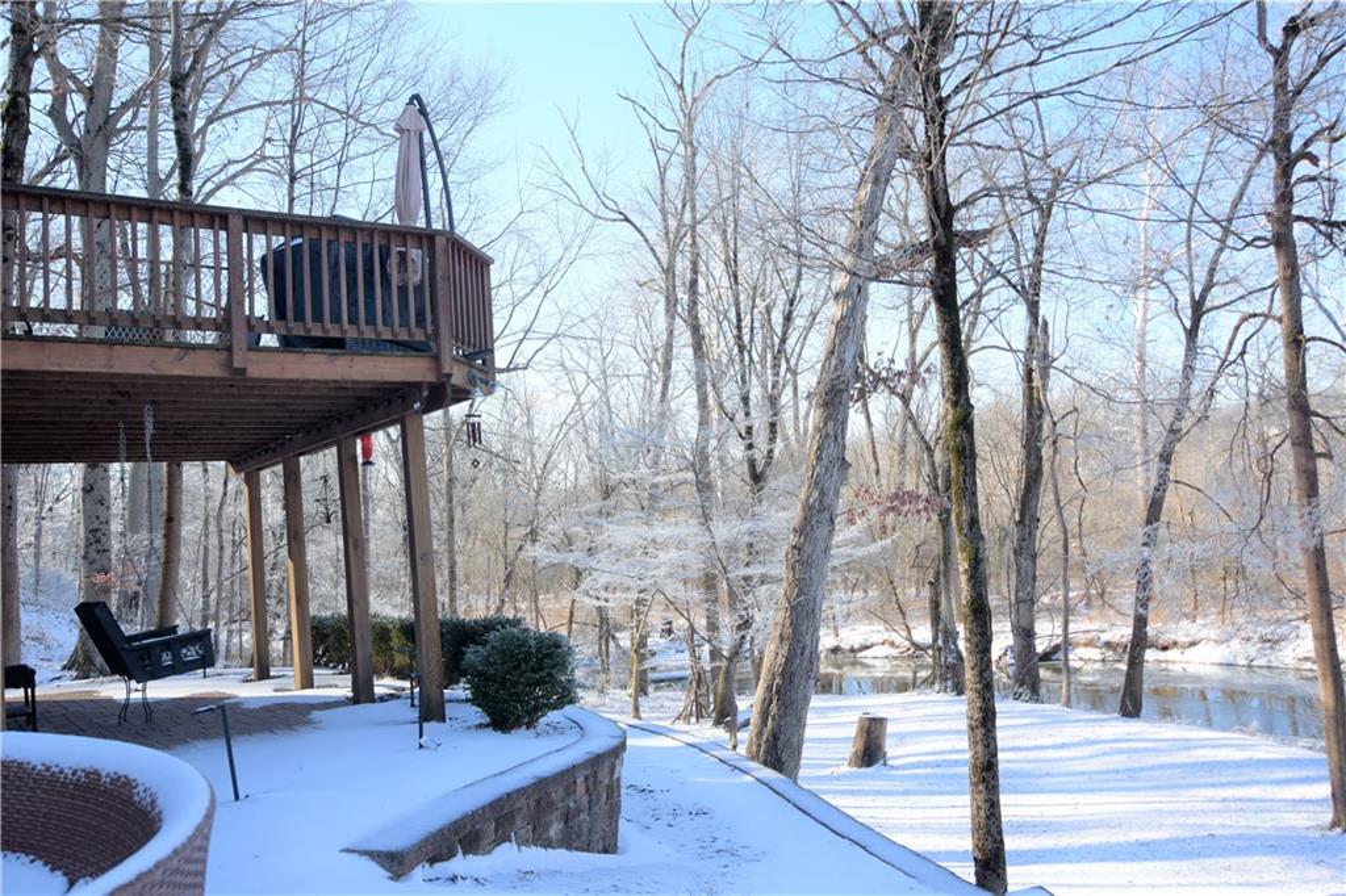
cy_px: 448
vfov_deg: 43.6
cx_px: 673
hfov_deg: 61.9
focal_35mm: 30
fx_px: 1121
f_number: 2.8
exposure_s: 1/1250
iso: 200
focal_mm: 20
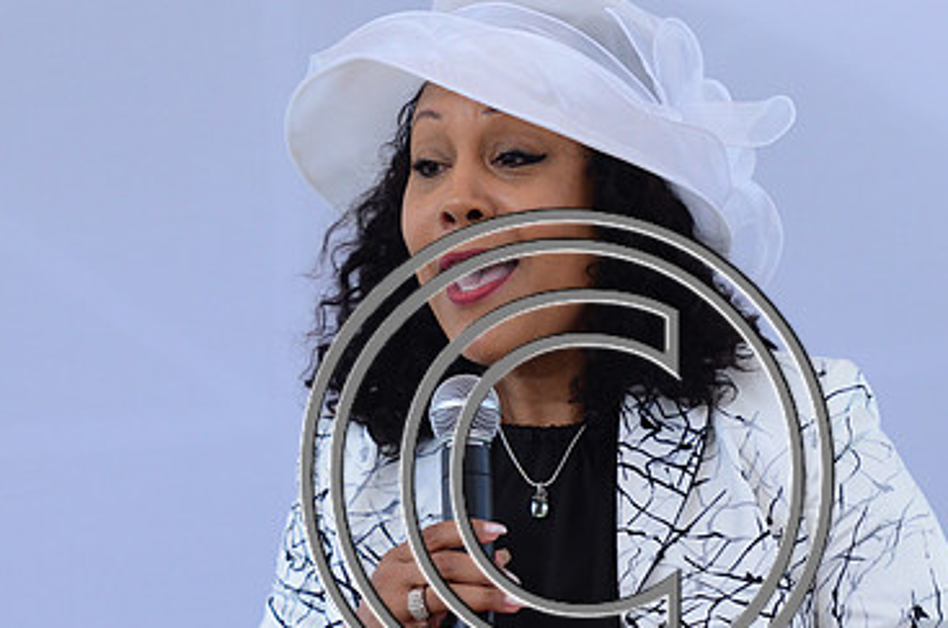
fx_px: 9034
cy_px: 473
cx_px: 566
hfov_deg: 6.0
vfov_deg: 4.0
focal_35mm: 344
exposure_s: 1/320
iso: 800
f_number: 2.8
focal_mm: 145
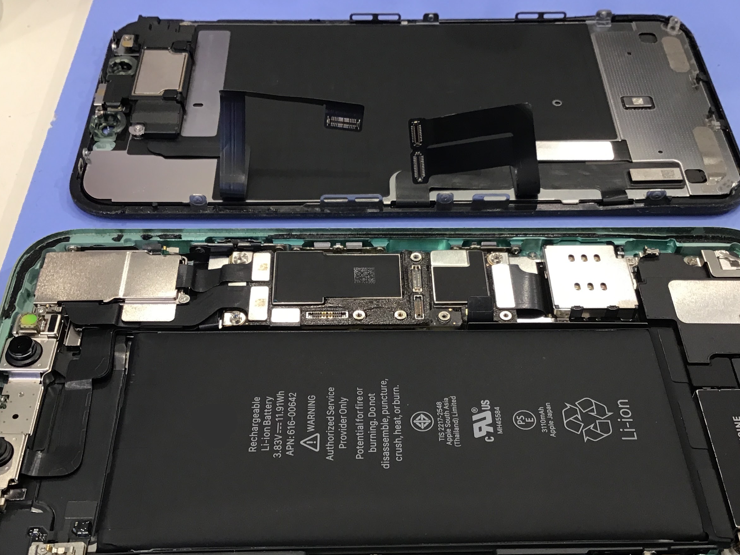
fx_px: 919
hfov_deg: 43.8
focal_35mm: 43
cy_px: 311
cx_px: 383
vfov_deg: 33.6
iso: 50
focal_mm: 3.3
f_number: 2.4
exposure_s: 1/30
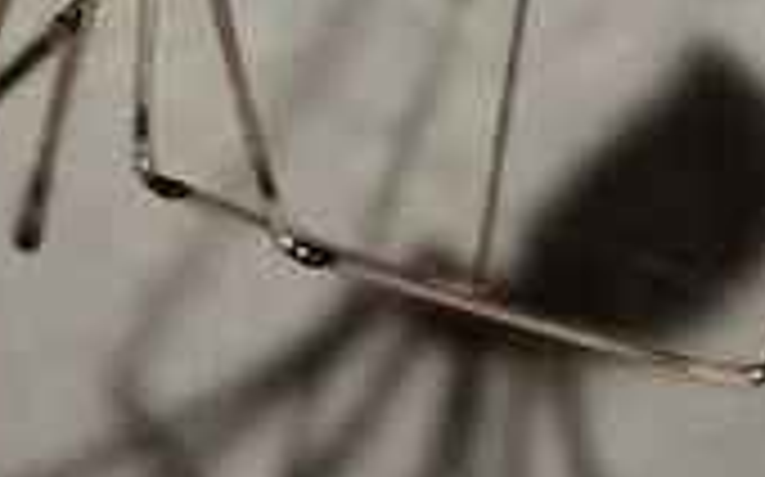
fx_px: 2083
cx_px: 148
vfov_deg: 12.5
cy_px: -189
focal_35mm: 100
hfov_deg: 20.6
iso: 50
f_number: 2.4
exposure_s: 1/100
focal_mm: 2.13
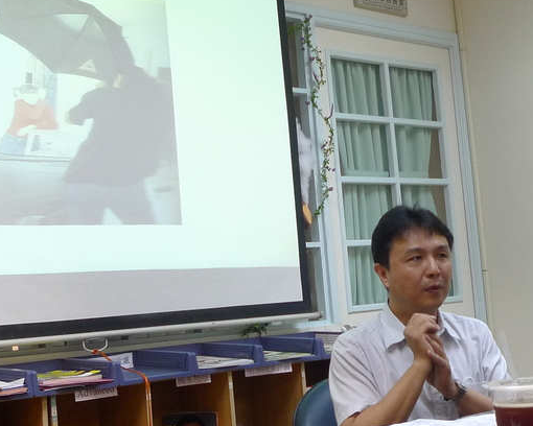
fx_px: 994
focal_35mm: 63
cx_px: 310
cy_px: 225
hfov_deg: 30.0
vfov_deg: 24.2
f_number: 2.2
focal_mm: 5.4
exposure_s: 1/60
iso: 200
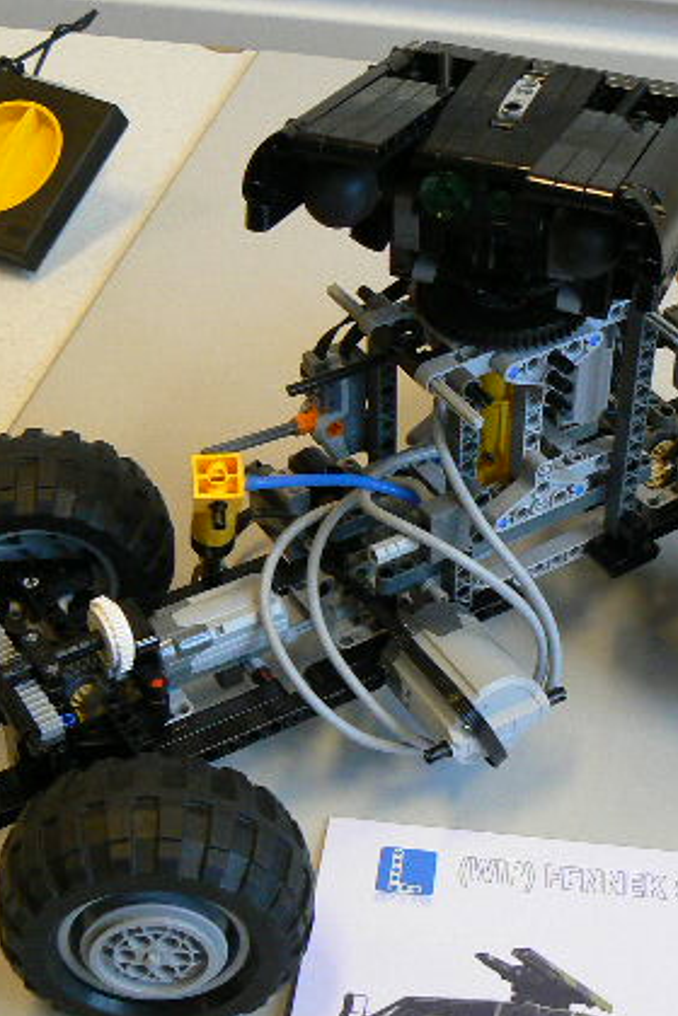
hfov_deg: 23.8
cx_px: 375
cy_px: 481
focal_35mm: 57
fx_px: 1610
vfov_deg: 35.0
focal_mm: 6
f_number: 2.8
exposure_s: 1/30
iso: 160
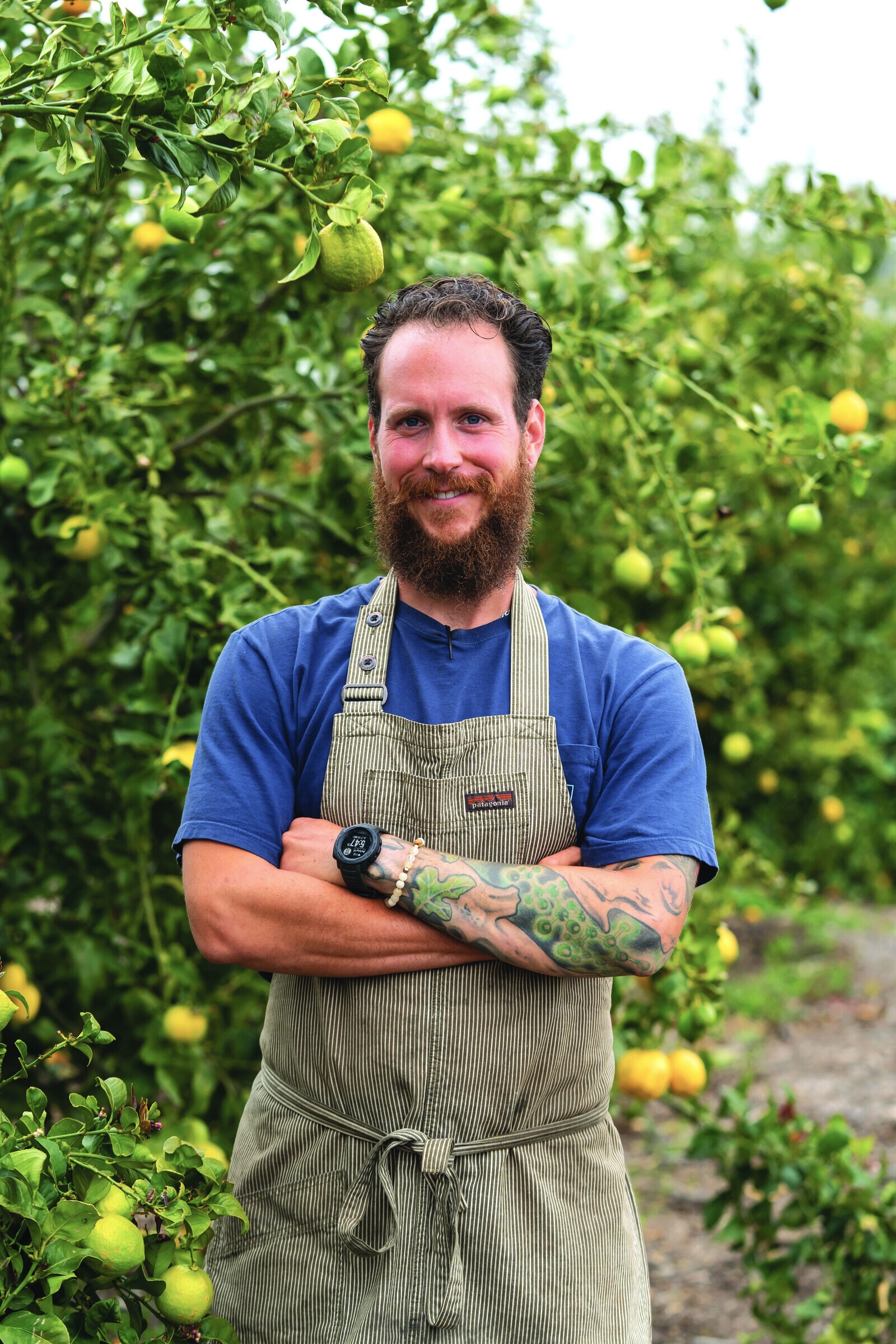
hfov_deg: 15.2
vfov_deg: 22.6
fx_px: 3360
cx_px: 448
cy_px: 672
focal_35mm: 90
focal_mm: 90
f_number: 4
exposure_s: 1/160
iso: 400
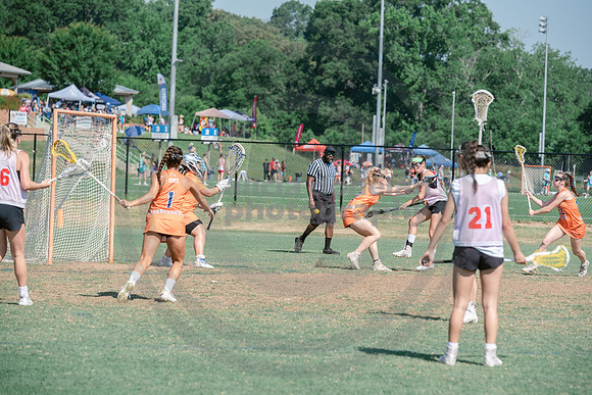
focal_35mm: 165
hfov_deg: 12.4
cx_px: 296
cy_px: 198
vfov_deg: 8.3
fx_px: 2714
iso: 400
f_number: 5.6
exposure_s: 1/2000
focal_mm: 165
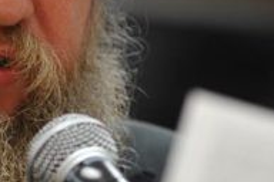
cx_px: 67
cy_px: 2
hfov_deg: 6.1
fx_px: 2580
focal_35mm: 339
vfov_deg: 4.1
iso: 800
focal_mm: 85
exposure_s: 1/125
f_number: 2.5
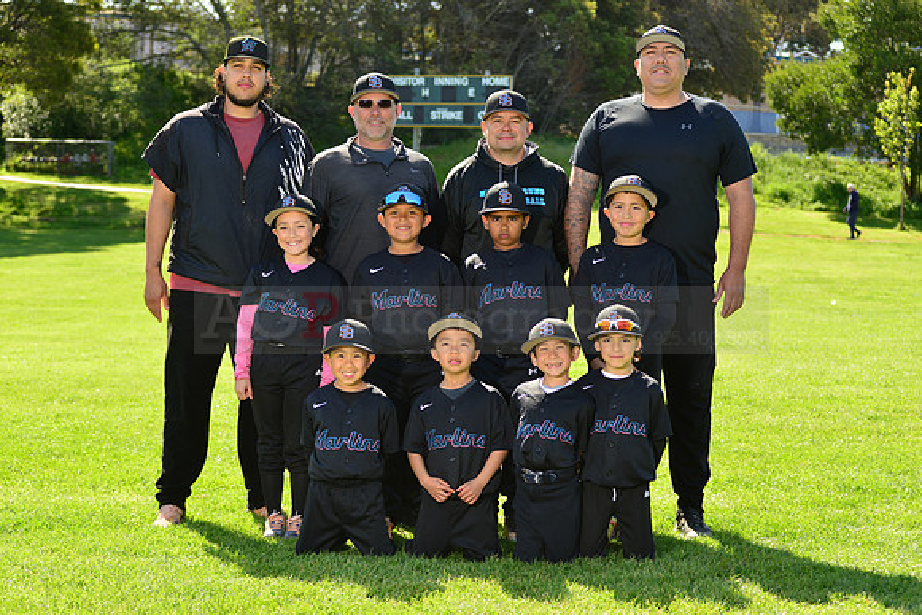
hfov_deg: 25.4
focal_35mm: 80
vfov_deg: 17.1
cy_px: 308
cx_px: 461
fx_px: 2049
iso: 200
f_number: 8
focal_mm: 80
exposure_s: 1/250
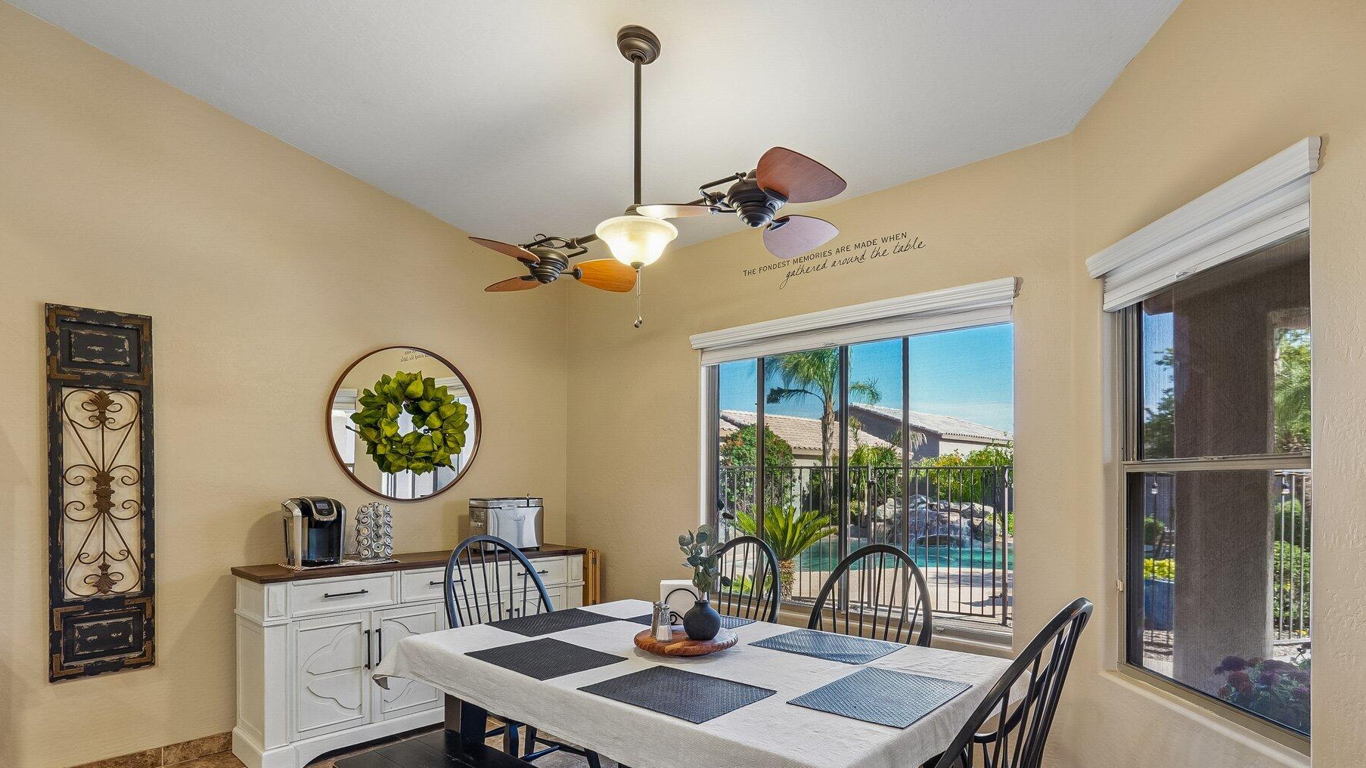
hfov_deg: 89.4
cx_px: 733
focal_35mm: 19
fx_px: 688
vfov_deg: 57.3
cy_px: 499
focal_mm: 16
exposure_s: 1/5
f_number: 8
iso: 200
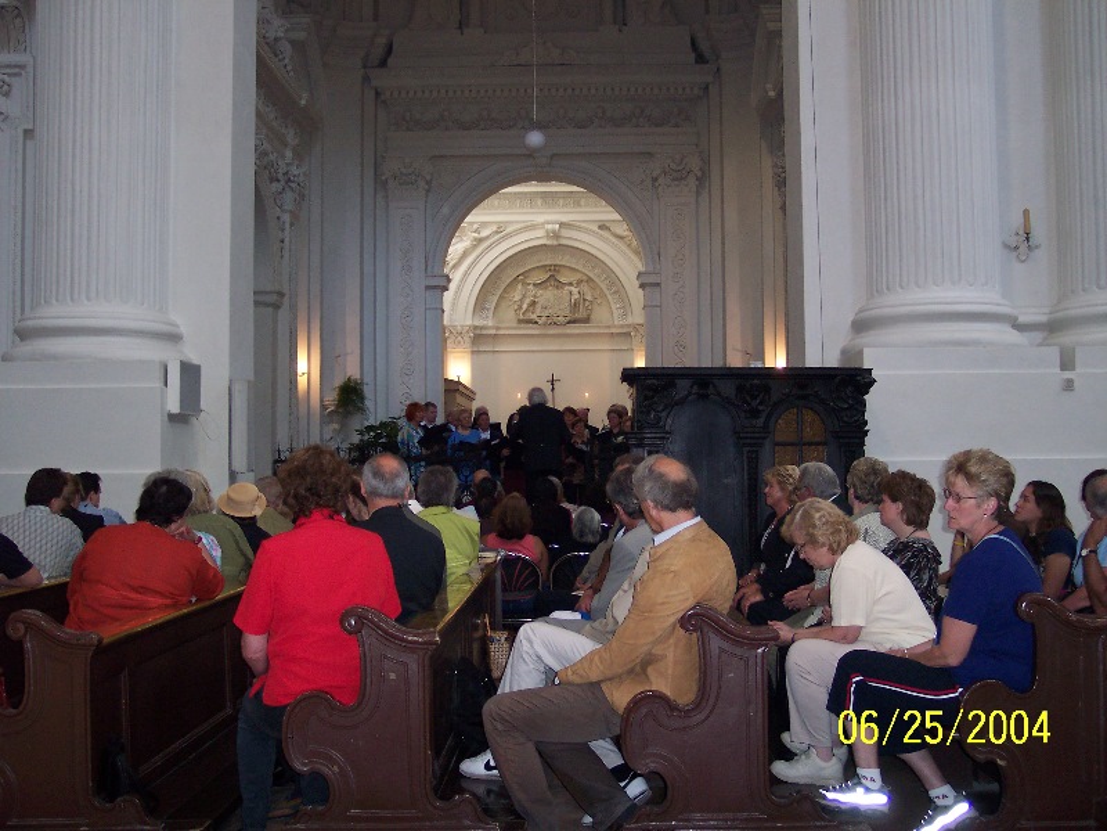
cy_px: 416
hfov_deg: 49.0
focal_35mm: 38
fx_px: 1215
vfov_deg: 37.7
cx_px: 554
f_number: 2.8
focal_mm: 8
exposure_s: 1/30
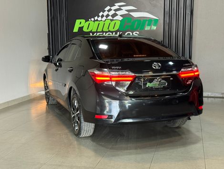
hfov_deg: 39.6
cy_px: 84
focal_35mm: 48
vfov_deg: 30.3
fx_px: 311
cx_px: 112
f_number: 1.78
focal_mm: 6.76
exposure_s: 1/40
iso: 250
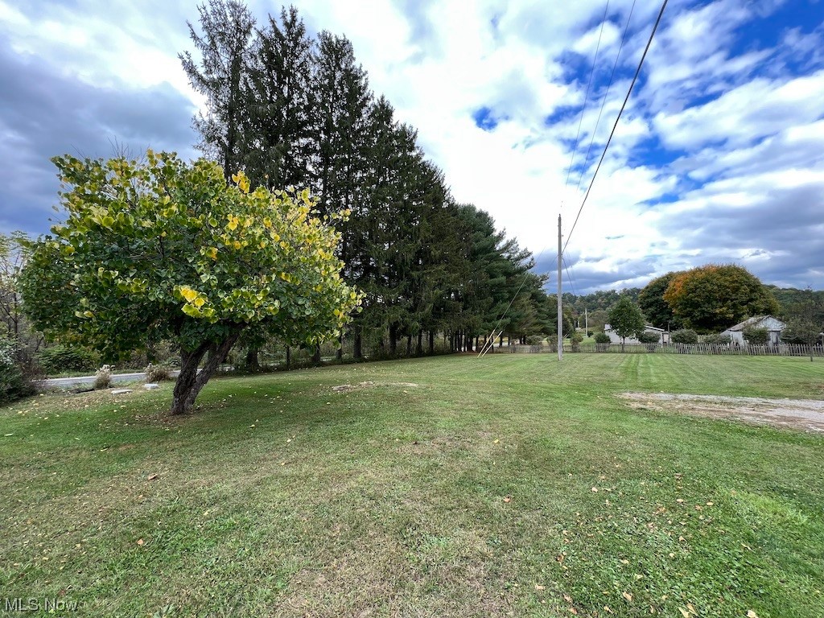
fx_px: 309
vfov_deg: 89.9
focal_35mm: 13
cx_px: 412
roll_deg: -1.2
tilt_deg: +2.2
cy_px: 309
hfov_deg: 106.2
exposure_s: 1/292
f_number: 1.8
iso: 32
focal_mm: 1.57
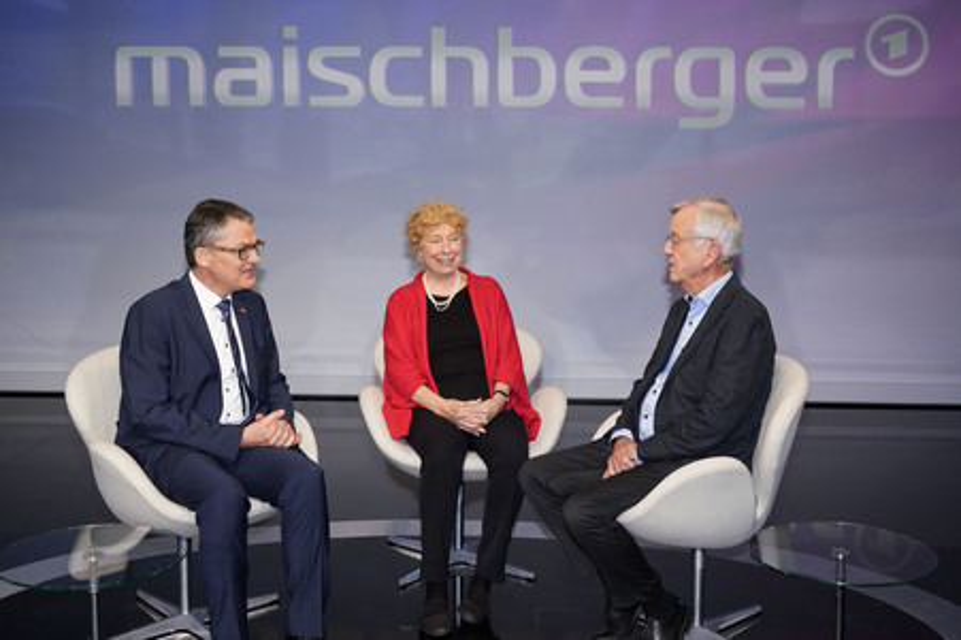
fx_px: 934
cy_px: 320
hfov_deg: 54.5
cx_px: 480
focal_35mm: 35
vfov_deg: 37.8
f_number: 5
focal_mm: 35
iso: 2000
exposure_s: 1/160
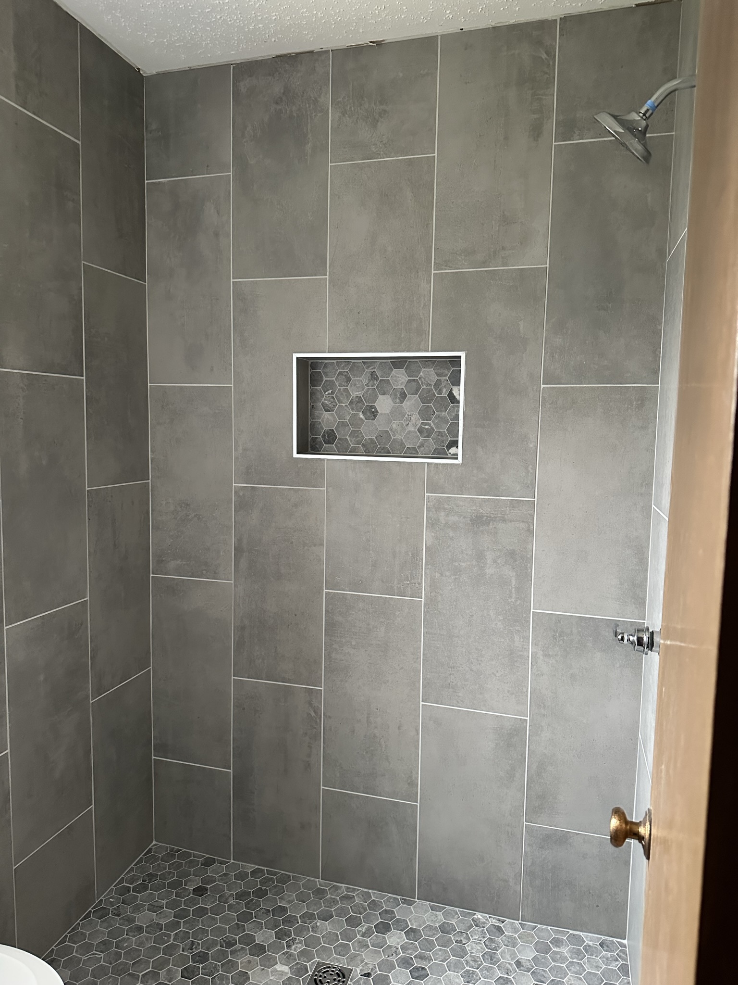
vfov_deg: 71.6
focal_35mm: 24
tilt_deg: -6.6
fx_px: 682
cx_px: 369
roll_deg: -0.6
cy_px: 492
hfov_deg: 56.8
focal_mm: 6.86
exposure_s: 1/40
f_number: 1.78
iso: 800
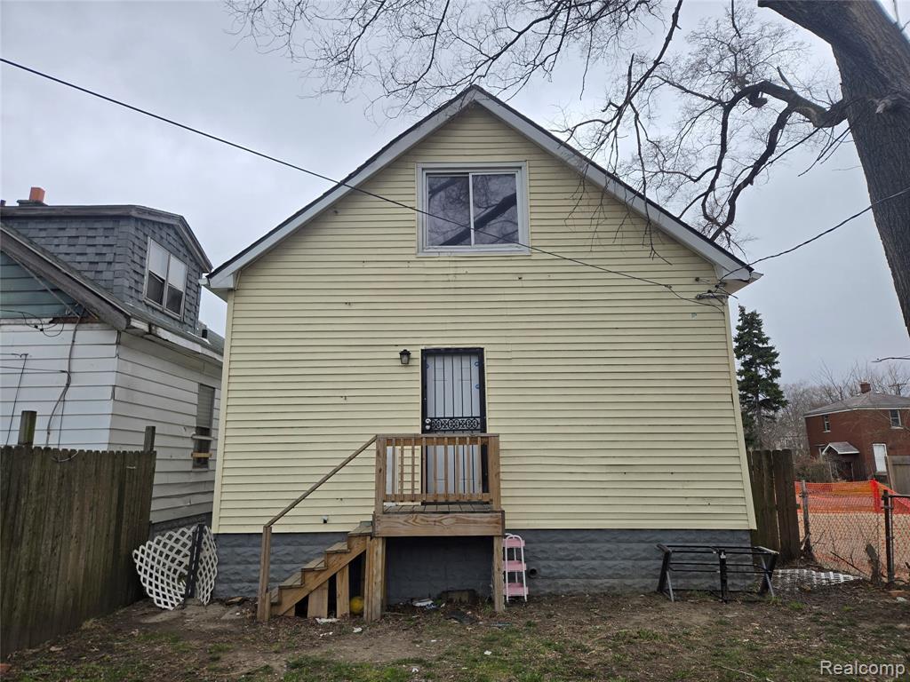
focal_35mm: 23
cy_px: 341
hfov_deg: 73.9
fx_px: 605
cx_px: 455
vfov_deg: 58.9
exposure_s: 1/634
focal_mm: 5.4
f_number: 1.8
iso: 25
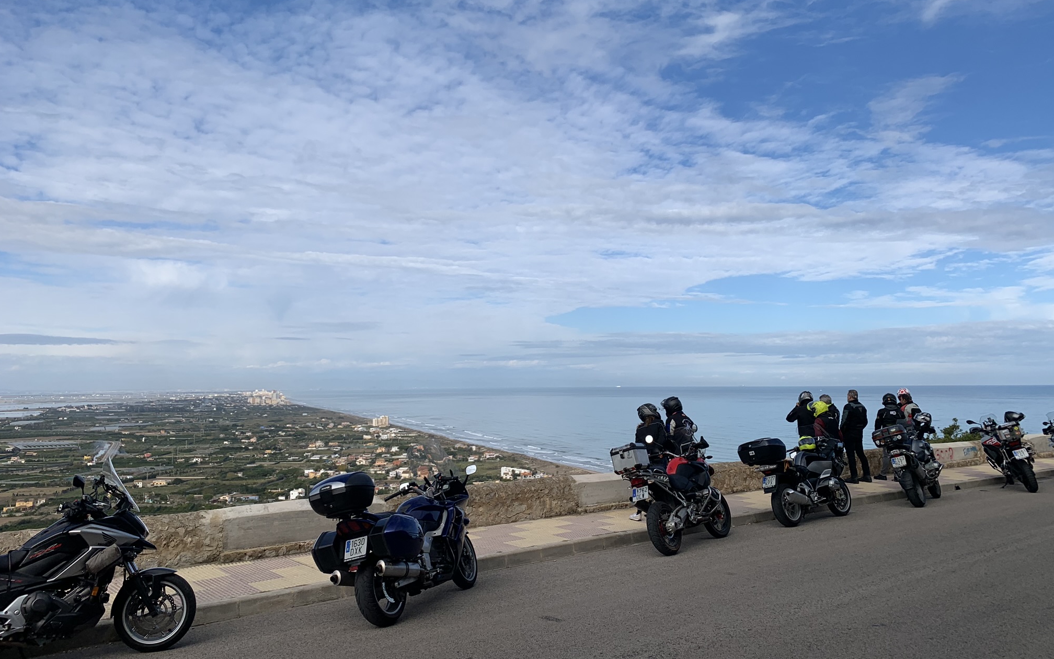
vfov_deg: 44.4
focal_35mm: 28
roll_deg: +0.3
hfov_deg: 66.5
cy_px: 277
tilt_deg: +6.9
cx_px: 529
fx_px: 804
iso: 25
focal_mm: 4.25
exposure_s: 1/2755
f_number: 1.8
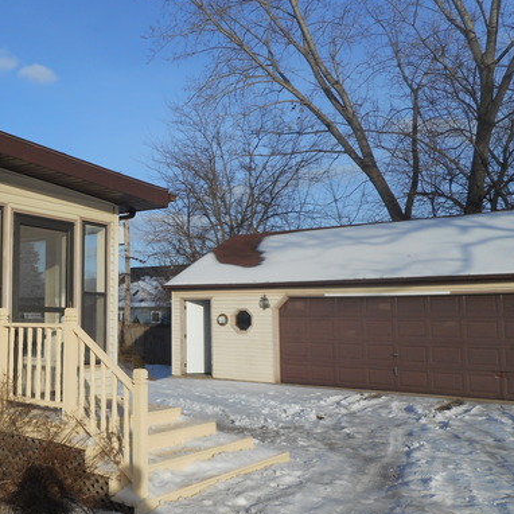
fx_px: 622
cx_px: 86
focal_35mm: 37
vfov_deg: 44.9
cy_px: 262
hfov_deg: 42.4
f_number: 3.7
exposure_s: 1/1000
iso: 80
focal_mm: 4.5
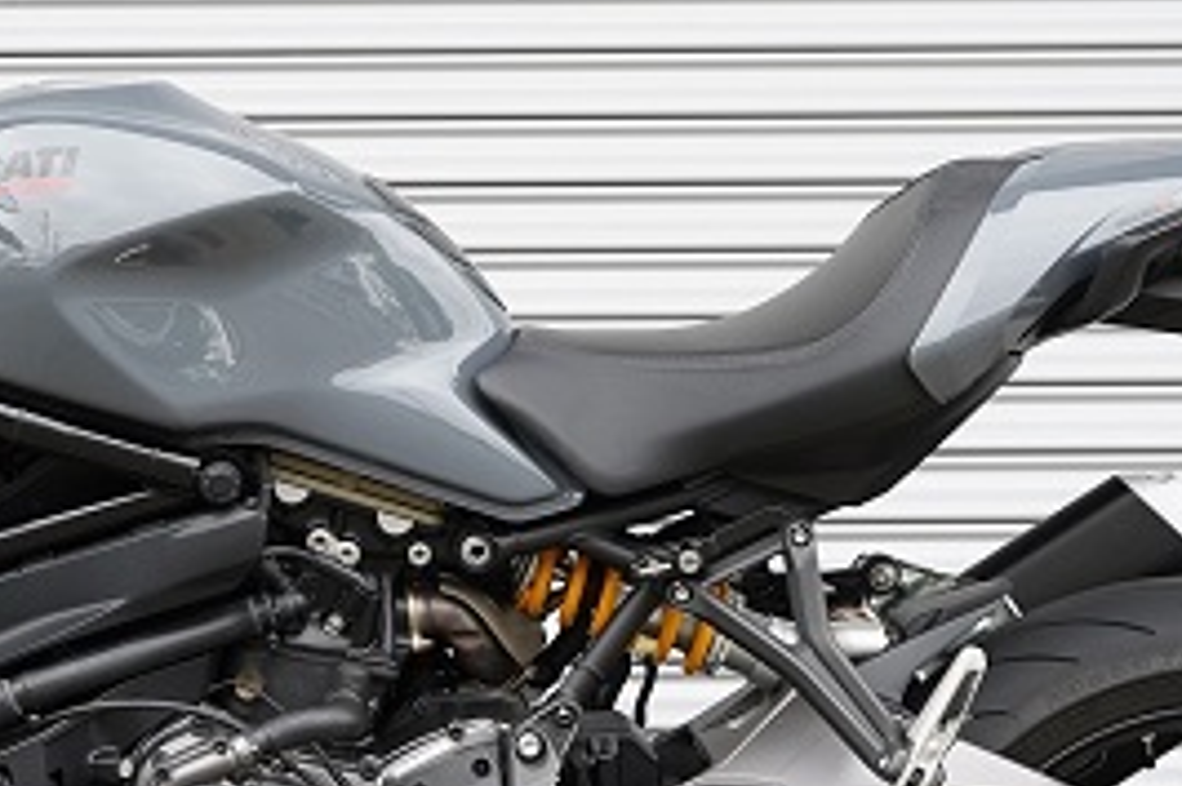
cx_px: 307
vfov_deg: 11.2
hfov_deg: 16.7
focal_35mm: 122
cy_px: 475
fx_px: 4003
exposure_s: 1/60
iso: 100
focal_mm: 46
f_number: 5
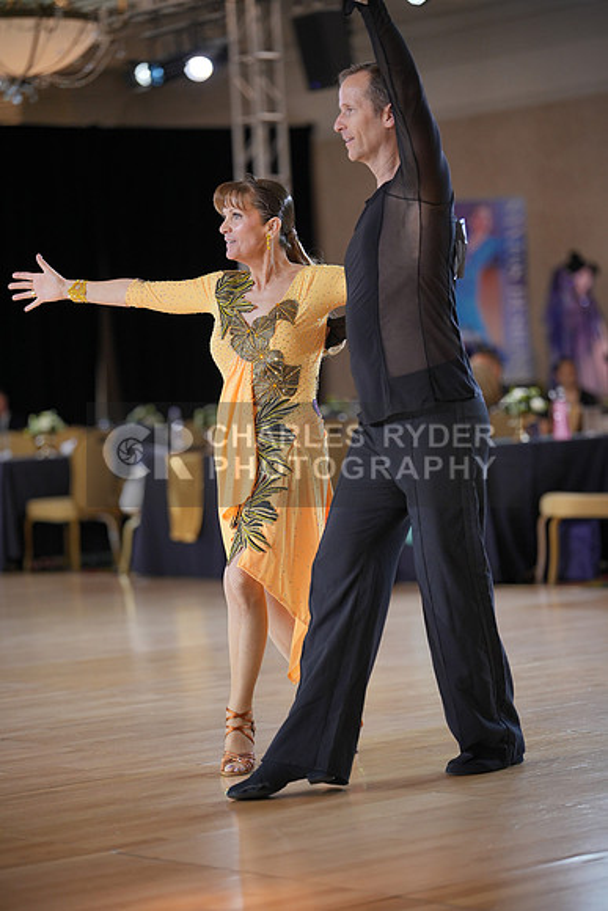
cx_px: 304
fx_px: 2532
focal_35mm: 100
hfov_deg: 13.7
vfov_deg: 20.4
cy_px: 456
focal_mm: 100
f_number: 2
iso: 800
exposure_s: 1/500
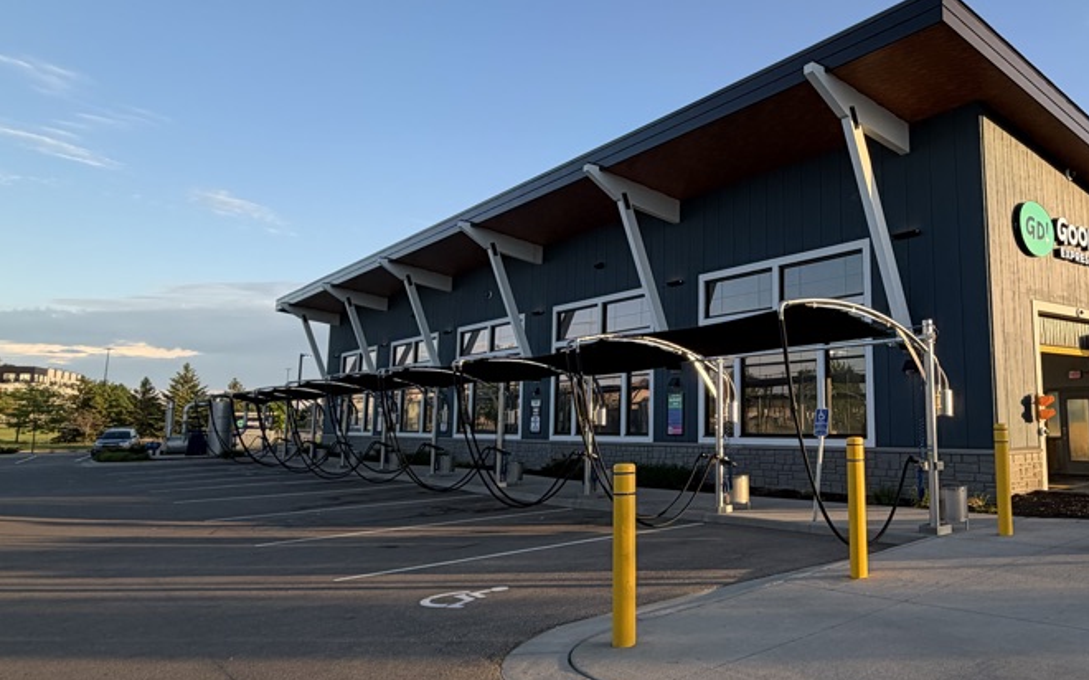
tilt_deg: +7.3
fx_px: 801
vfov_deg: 45.9
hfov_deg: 65.0
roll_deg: +1.5
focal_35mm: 27
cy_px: 307
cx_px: 792
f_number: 2.2
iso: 50
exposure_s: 1/502
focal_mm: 2.22
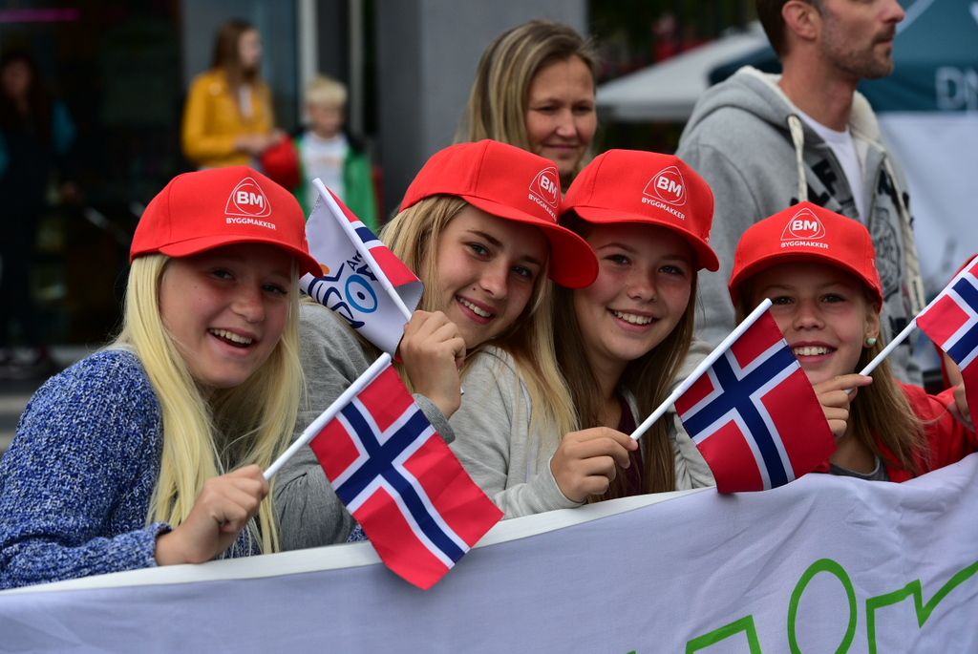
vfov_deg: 9.8
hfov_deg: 14.6
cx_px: 489
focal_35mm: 140
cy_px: 327
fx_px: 3807
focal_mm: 140
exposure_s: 1/800
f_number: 8
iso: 800
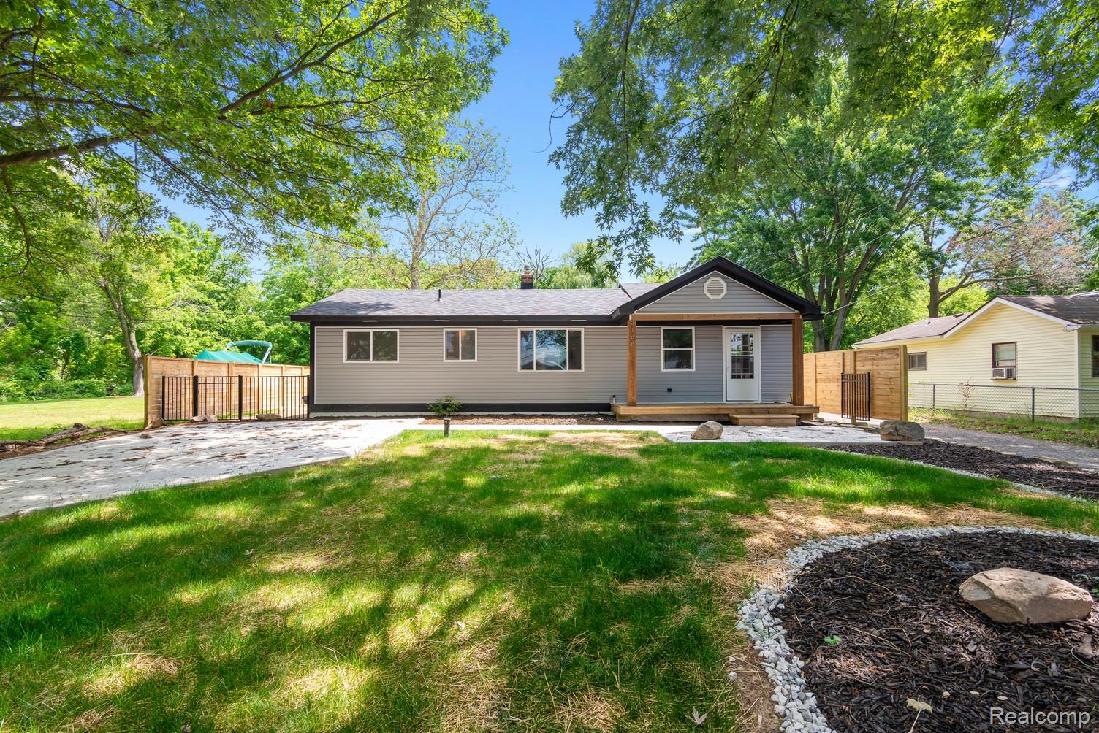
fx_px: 519
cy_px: 366
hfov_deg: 93.3
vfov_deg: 70.5
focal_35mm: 17
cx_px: 550
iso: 320
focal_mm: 17
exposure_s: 1/125
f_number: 9
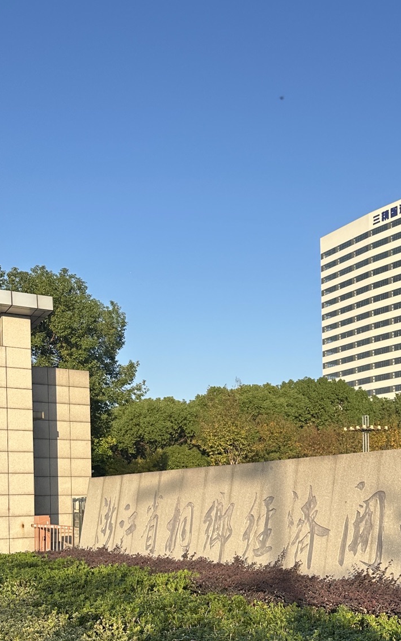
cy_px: 499
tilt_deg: +4.9
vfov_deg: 42.6
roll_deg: +1.0
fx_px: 787
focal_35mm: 45
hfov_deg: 28.2
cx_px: 302
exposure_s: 1/2967
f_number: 1.78
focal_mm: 6.86
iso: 80
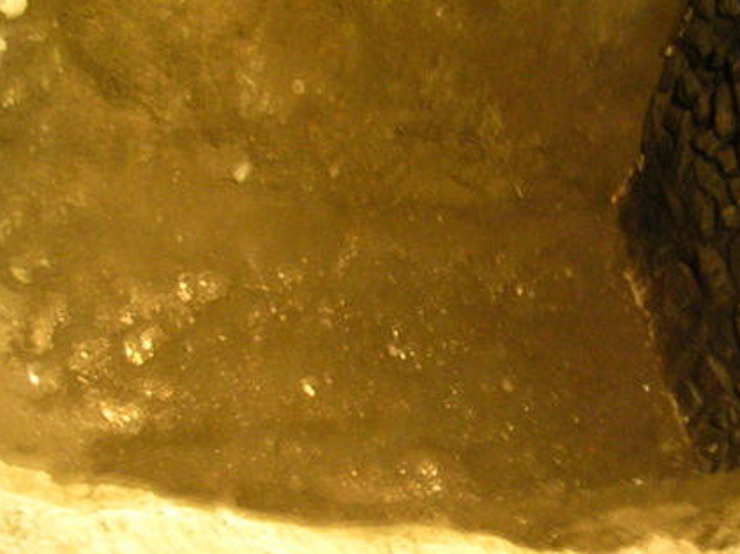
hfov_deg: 32.9
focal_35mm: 58
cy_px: 349
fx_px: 1240
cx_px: 507
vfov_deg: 25.1
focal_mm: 5.8
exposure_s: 1/1.3
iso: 200
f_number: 2.8
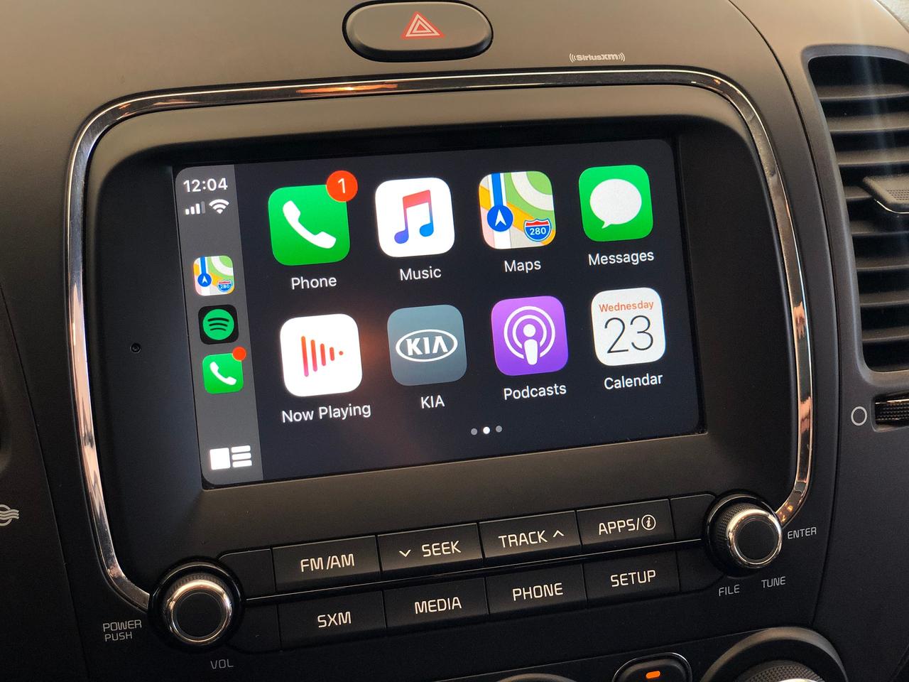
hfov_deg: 36.8
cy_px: 341
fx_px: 1365
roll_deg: -2.5
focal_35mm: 52
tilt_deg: -24.6
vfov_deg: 28.0
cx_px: 454
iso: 32
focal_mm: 6
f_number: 2.4
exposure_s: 1/60
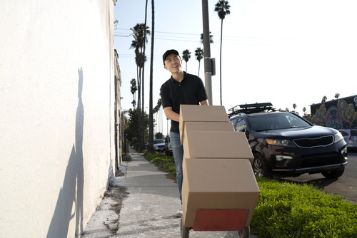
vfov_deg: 37.9
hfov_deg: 54.4
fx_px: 347
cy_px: 119
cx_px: 178
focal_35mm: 35
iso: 64
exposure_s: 1/100
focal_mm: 35
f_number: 8
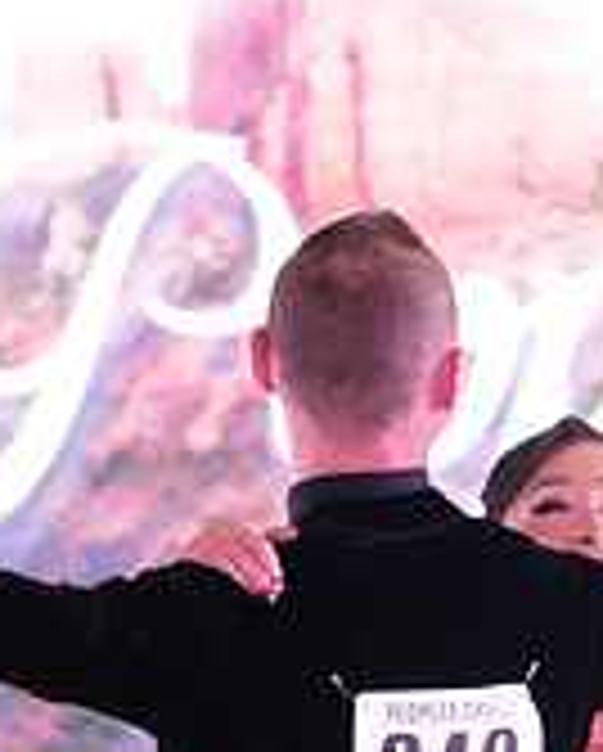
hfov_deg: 3.1
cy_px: 1180
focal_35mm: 501
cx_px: 596
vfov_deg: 3.8
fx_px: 11156
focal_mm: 103
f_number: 5.6
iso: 8000
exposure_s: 1/320
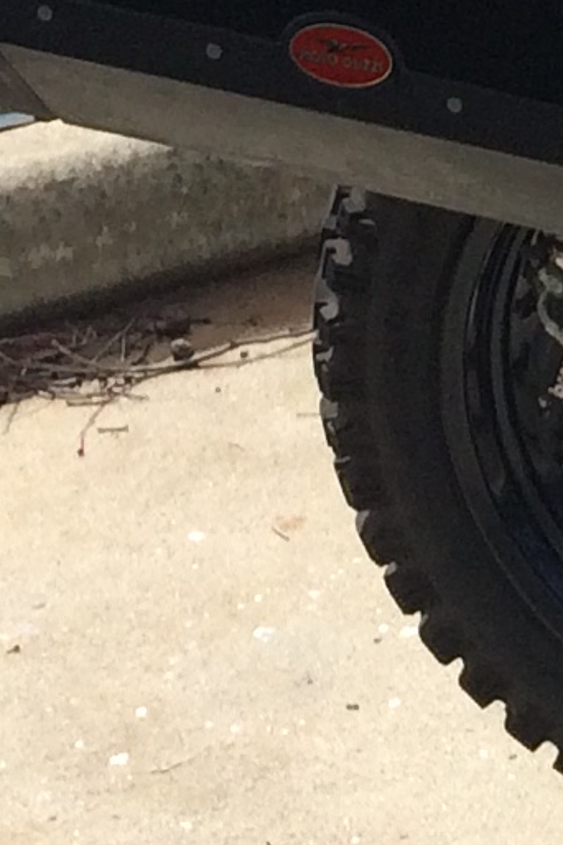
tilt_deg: -17.9
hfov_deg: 6.5
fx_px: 4504
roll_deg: +1.5
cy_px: -201
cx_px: 1755
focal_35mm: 192
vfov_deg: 10.5
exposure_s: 1/1368
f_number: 2.2
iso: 32
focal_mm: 4.15
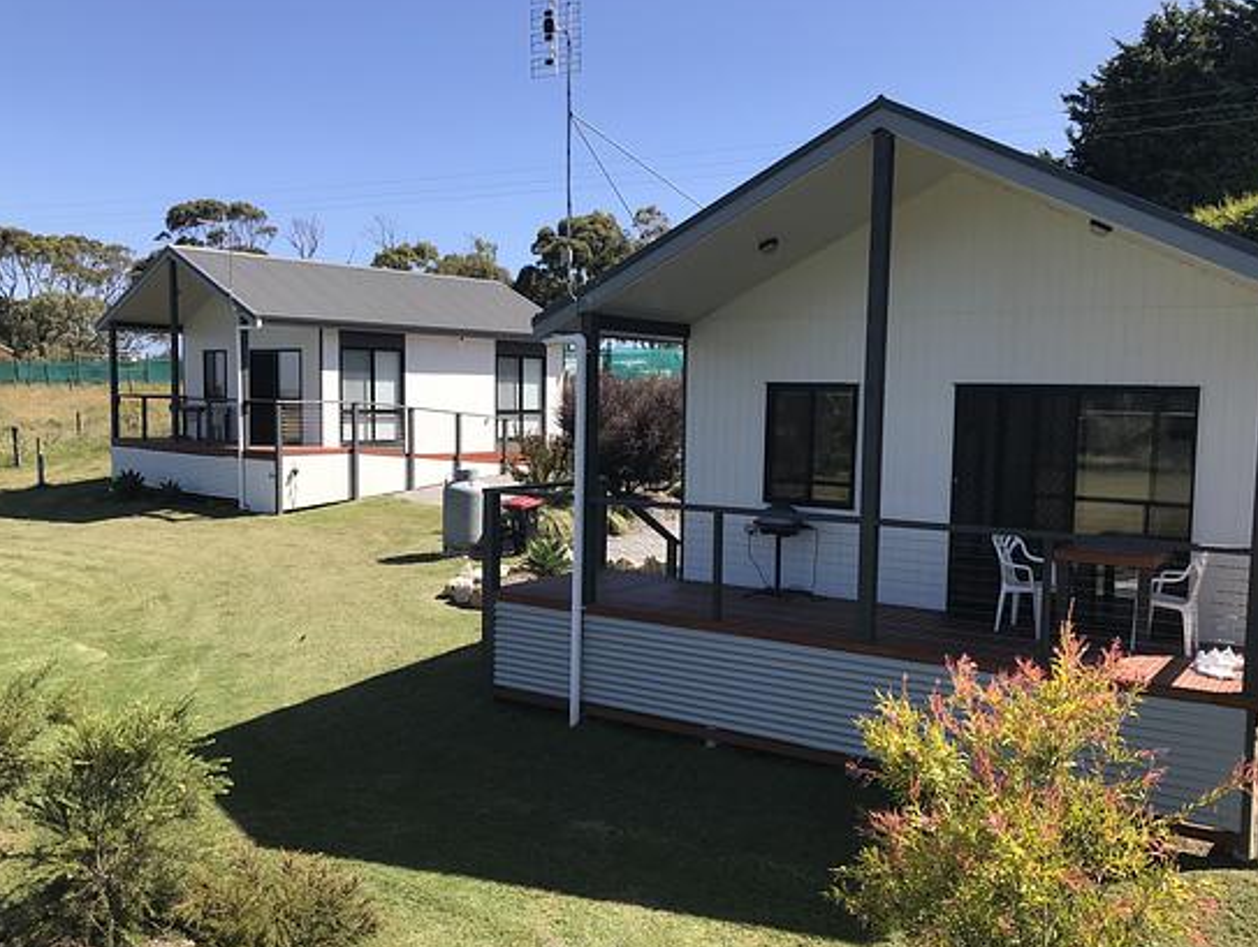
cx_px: 674
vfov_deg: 44.2
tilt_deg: -4.9
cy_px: 513
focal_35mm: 32
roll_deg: -1.5
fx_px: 1165
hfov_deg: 56.7
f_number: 1.8
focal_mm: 3.99
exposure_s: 1/1623
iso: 20
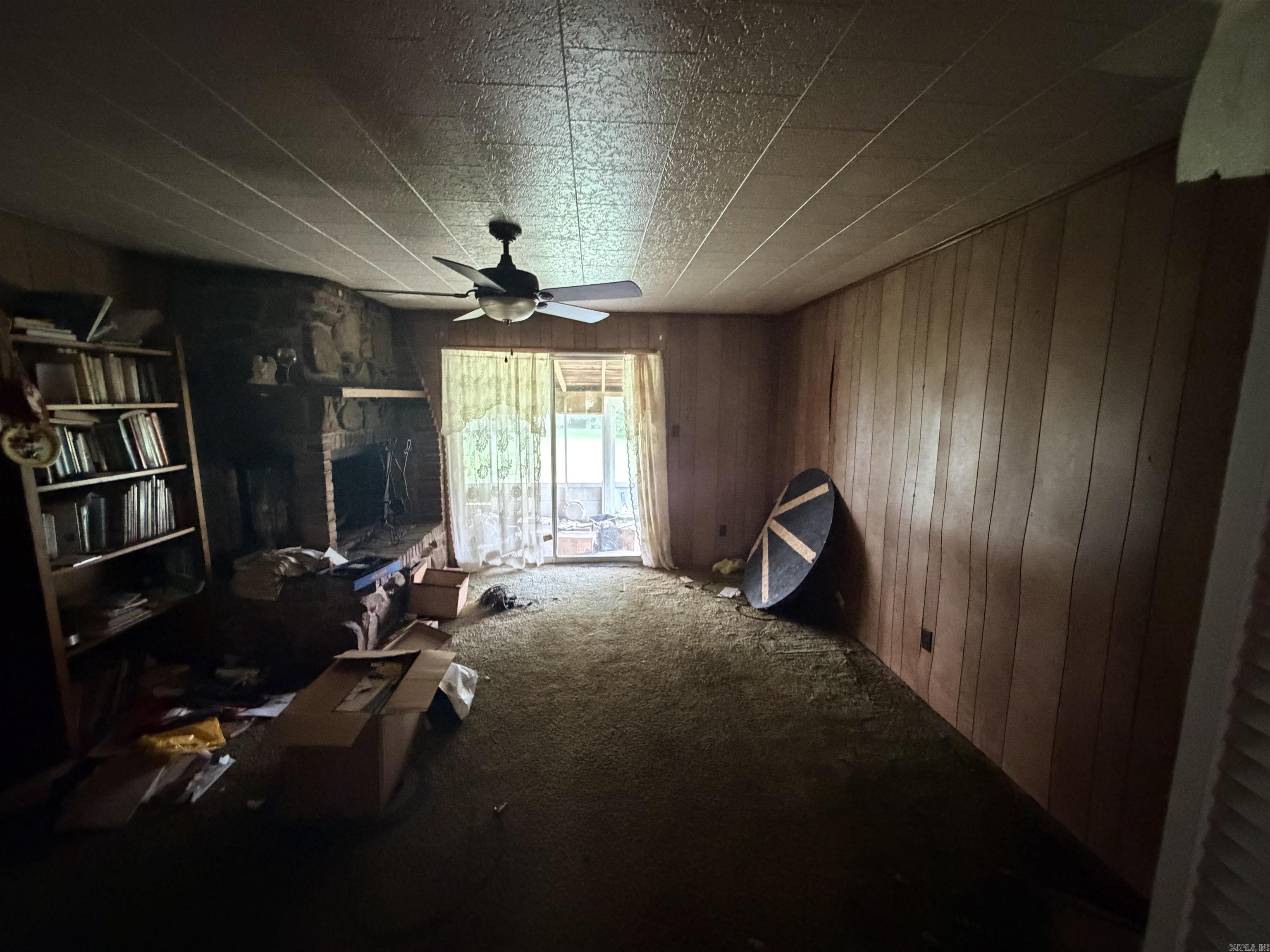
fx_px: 514
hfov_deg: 102.1
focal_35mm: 14
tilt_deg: -6.1
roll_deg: -1.4
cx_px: 635
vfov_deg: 85.7
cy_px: 476
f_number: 2.2
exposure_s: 1/40
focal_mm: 2.22
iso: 1250
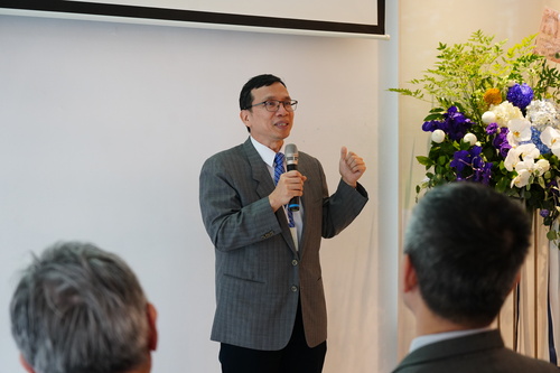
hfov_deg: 33.9
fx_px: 917
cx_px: 280
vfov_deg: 23.0
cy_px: 186
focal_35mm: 59
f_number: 4
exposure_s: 1/200
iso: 2500
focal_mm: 59
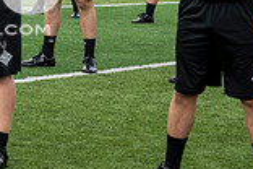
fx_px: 1834
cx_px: -62
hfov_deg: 7.8
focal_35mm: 261
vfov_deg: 5.2
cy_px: -28
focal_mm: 70
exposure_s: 1/800
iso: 250
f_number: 4
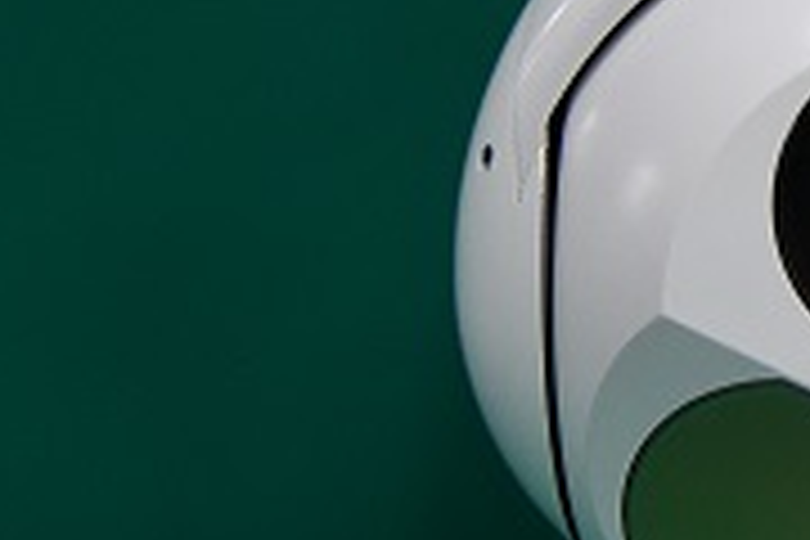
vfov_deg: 12.4
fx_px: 2475
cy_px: 88
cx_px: 945
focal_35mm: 110
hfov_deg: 17.8
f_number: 5
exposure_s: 1/500
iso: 5000
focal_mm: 40
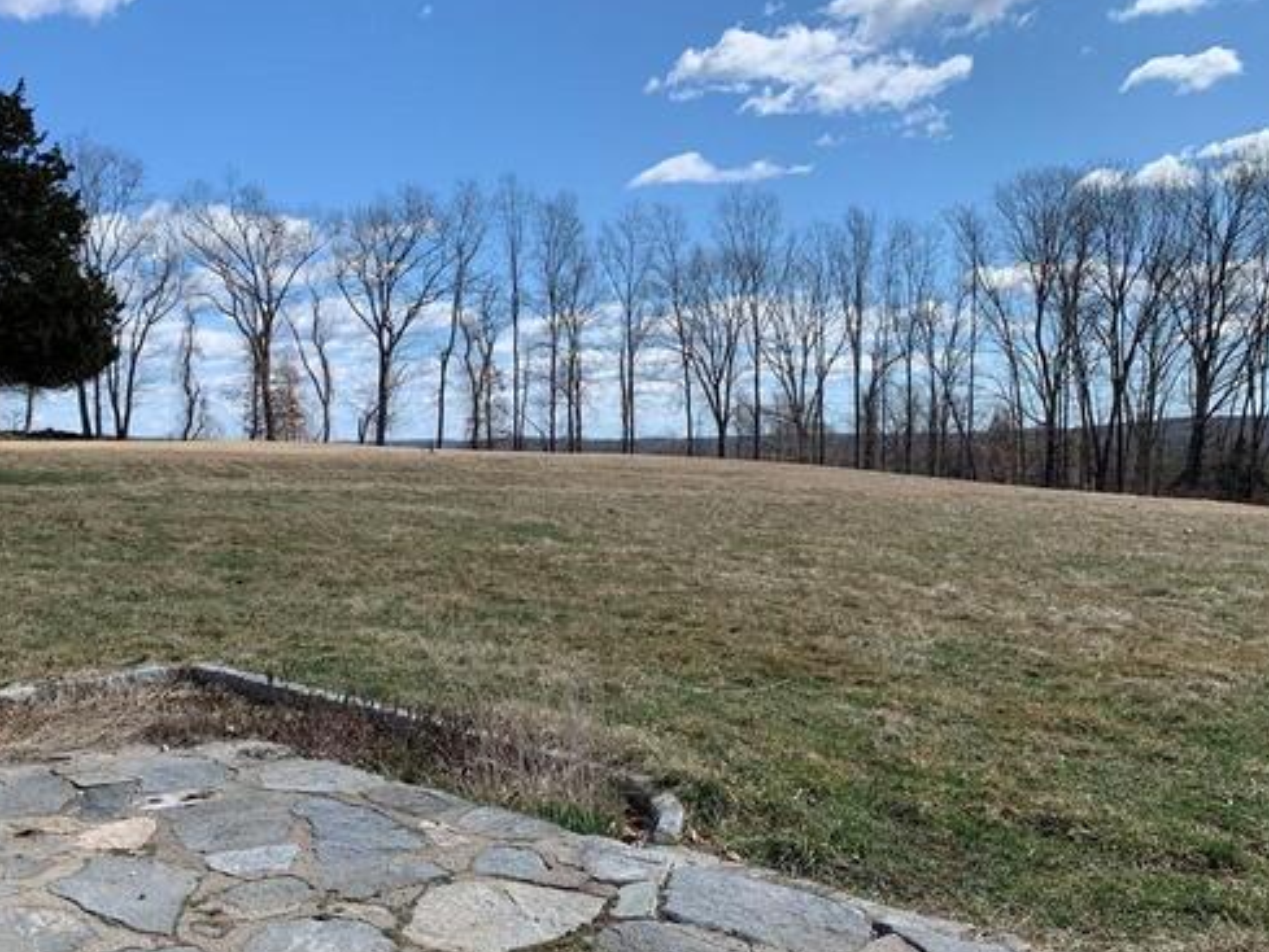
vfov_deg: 41.7
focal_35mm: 34
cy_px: 553
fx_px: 1247
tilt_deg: -5.9
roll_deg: +0.7
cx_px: 475
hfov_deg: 53.3
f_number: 1.8
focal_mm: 4.25
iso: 25
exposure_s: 1/2075
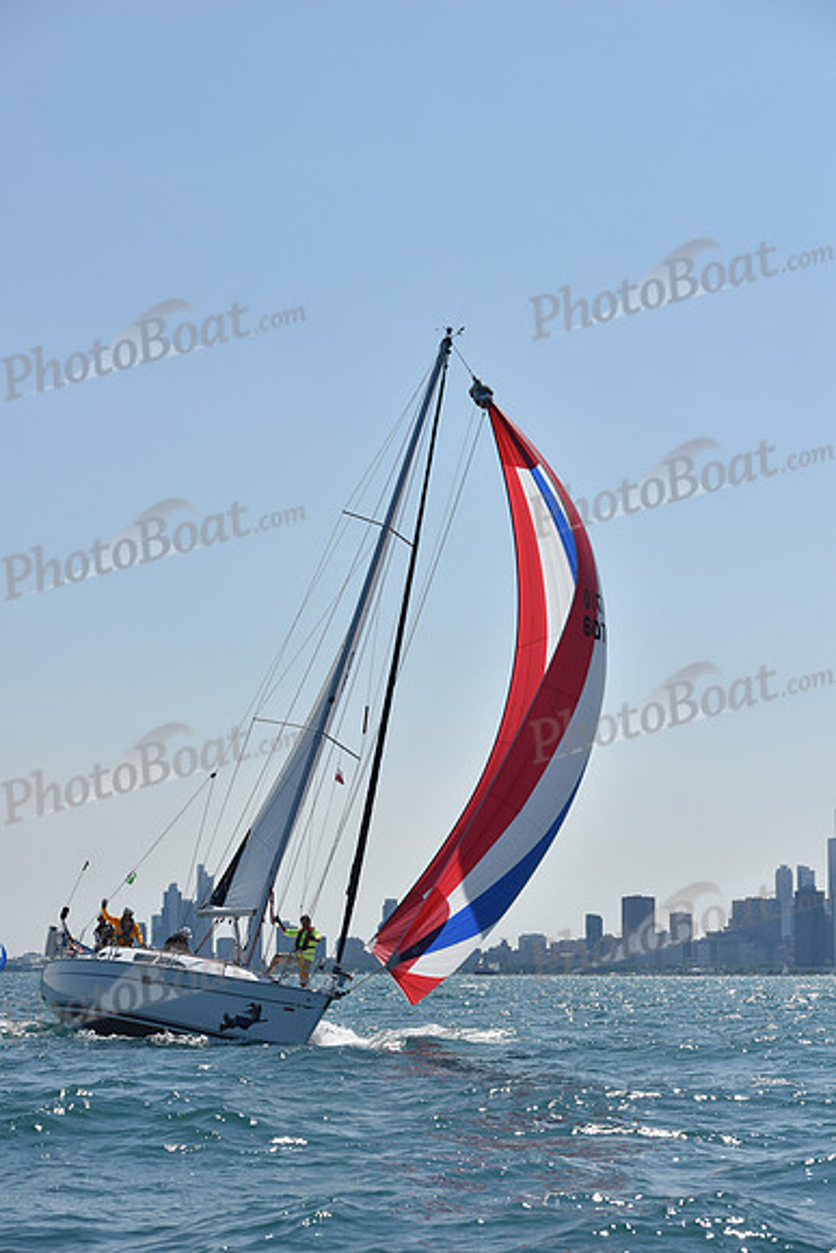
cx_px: 418
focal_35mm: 70
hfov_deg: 19.5
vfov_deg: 28.8
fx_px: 2437
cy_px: 626
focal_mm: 70
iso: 250
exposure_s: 1/2000
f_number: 8
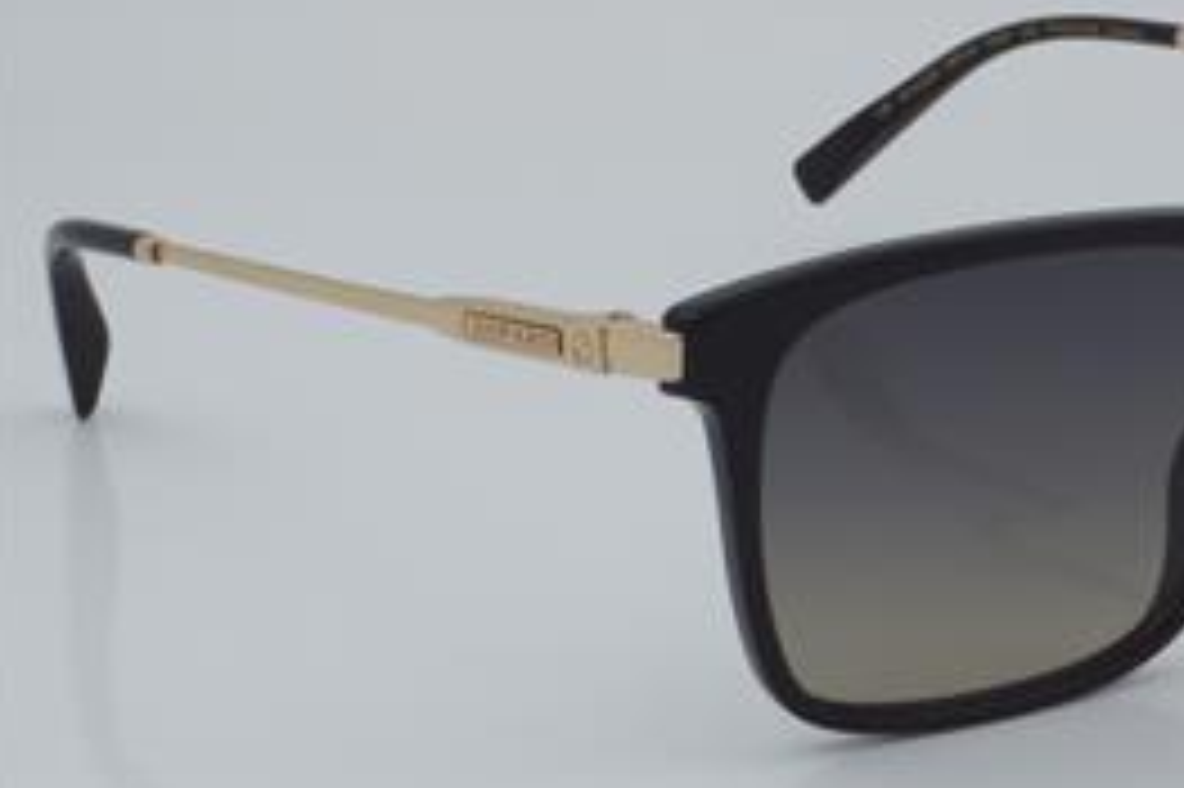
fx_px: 3747
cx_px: 882
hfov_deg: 17.9
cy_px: 365
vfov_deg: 12.0
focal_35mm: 114
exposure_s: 1/4
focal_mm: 50
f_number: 32
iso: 100
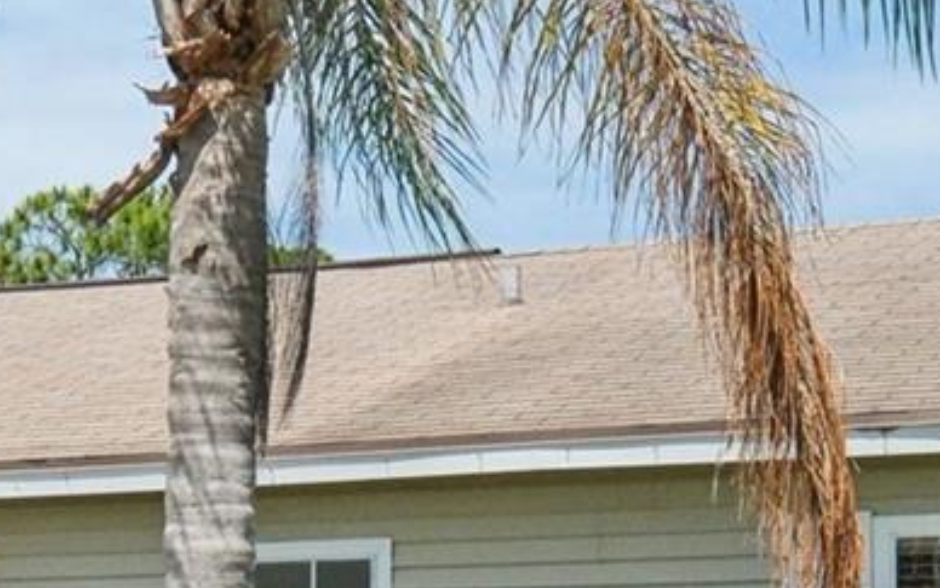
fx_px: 3230
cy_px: 663
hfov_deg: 16.2
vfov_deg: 10.3
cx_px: 7
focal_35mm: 126
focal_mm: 20
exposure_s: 1/3000
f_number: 9
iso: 1250
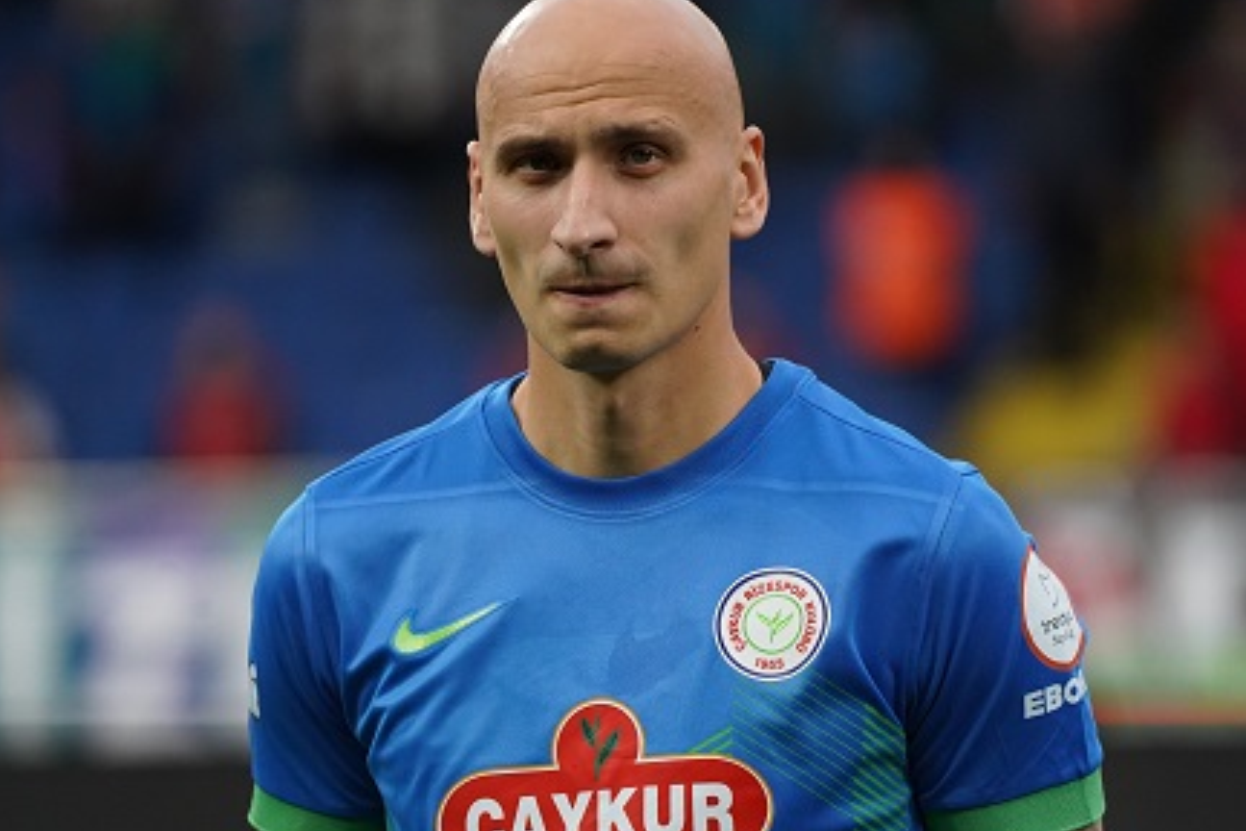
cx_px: 577
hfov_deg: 4.1
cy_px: 488
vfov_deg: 2.7
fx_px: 17339
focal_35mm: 501
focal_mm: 361
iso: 4000
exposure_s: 1/2000
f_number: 5.6
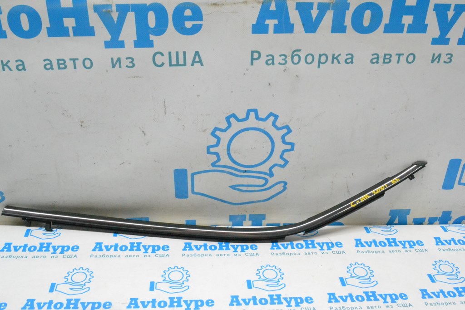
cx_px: 232
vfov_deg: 36.9
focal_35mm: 36
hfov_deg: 53.1
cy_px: 155
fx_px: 465
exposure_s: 1/100
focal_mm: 24
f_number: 13
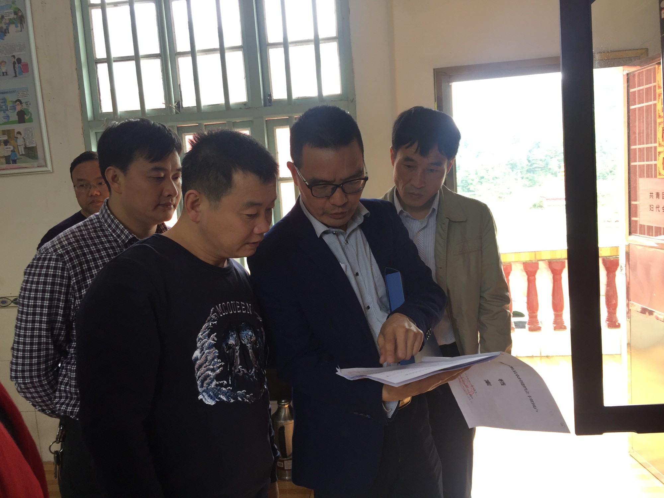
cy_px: 249
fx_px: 556
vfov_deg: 48.2
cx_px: 332
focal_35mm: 29
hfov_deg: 61.7
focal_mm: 4.15
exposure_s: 1/50
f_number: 2.2
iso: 40
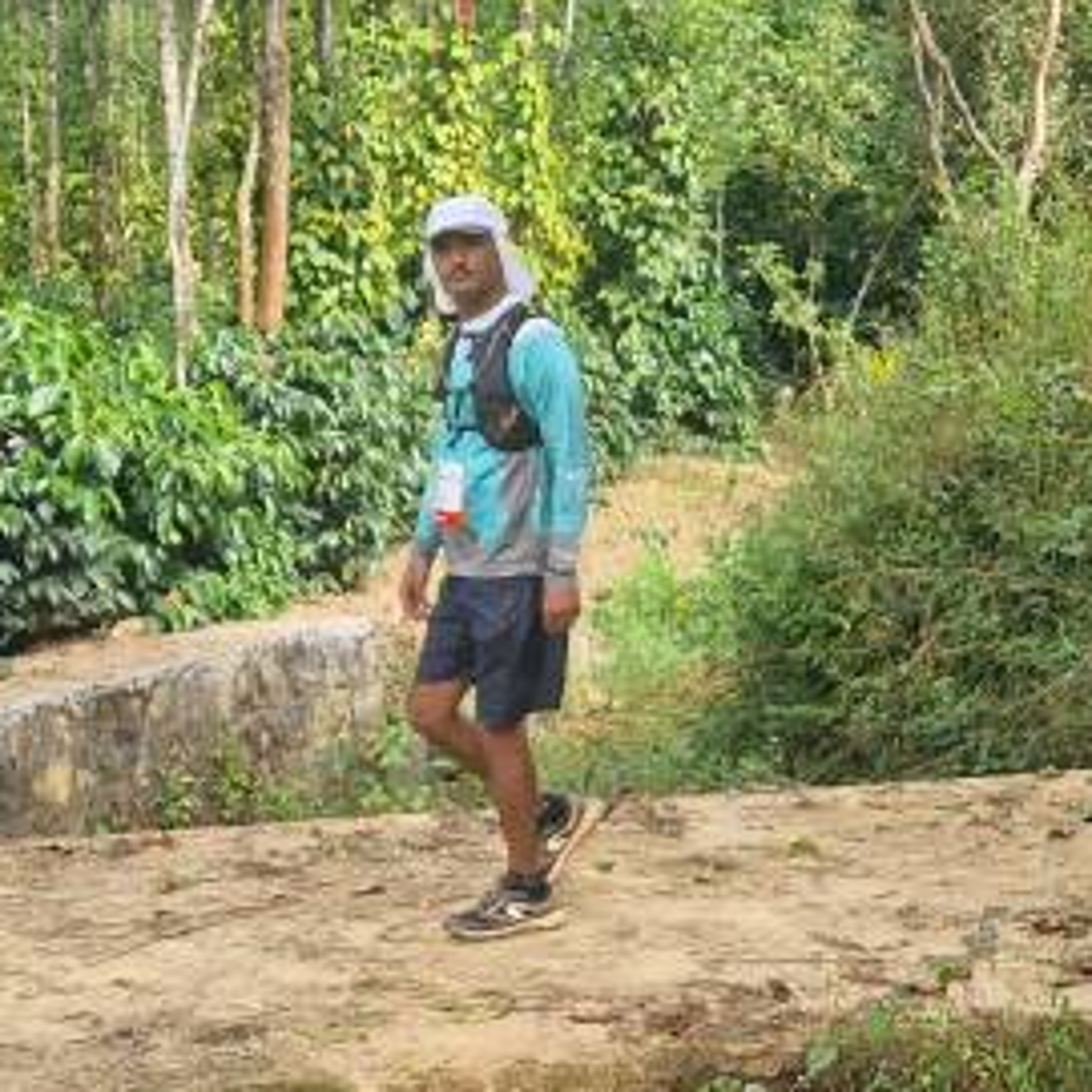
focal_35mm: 75
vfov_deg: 23.0
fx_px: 2677
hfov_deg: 23.1
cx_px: 564
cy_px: 669
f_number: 1.8
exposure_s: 1/317
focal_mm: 5.4
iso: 50
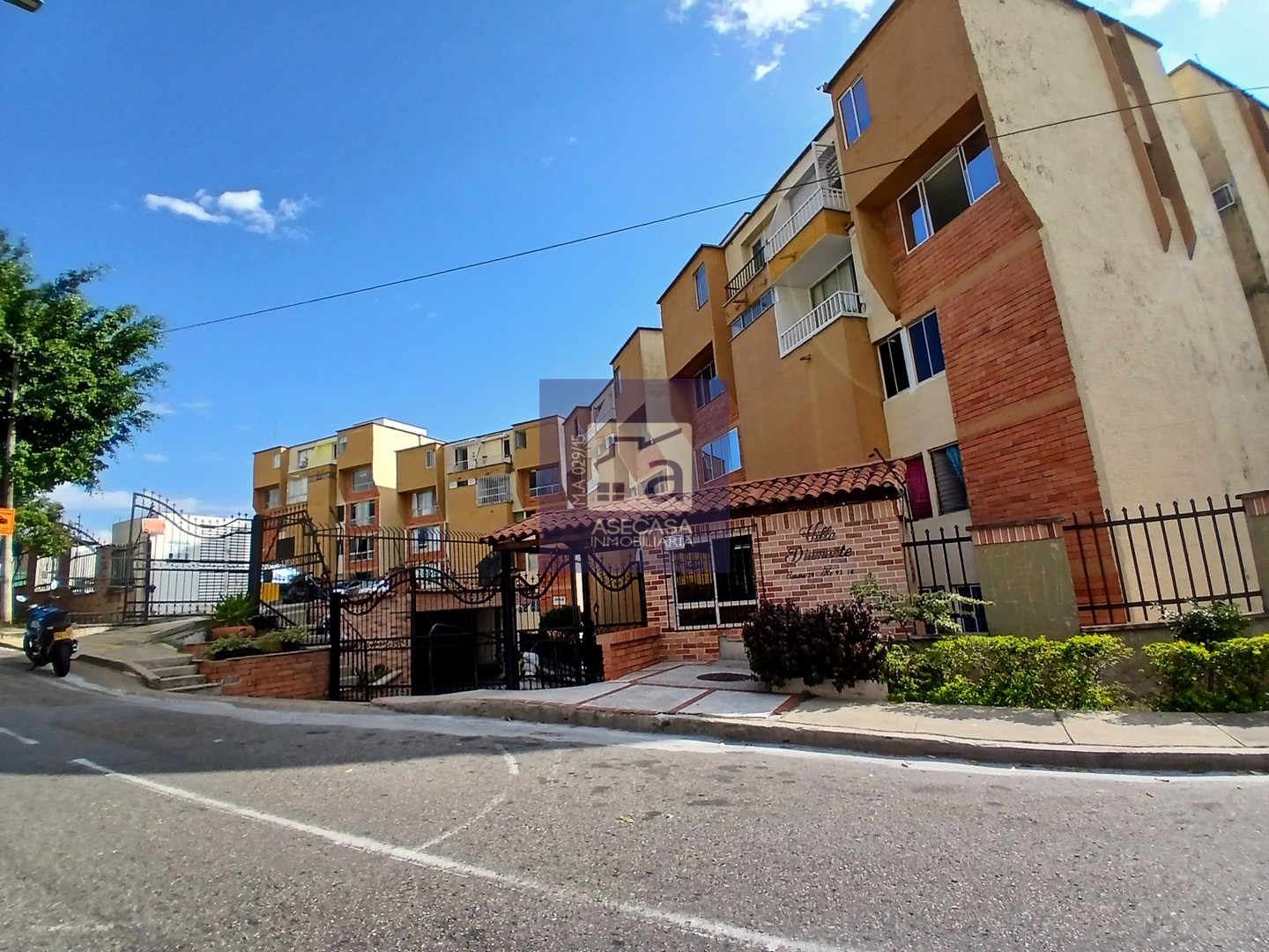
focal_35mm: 17
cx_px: 634
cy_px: 476
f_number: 2.2
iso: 50
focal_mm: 1.4
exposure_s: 1/1033
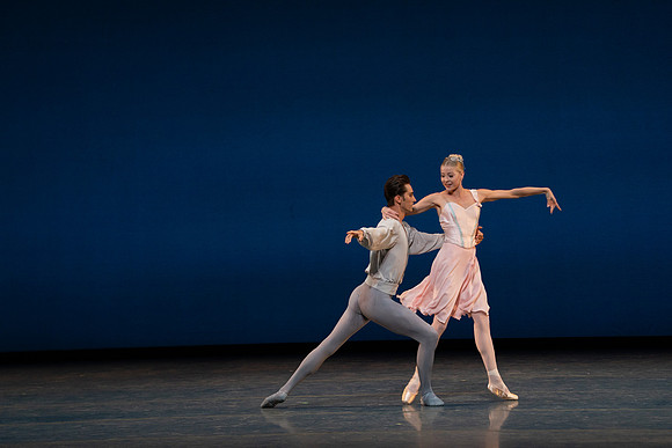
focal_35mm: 200
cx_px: 336
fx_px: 3734
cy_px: 224
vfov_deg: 6.9
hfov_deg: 10.3
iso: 3200
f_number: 8
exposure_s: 1/500
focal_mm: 200
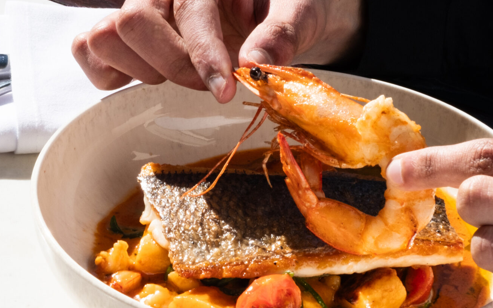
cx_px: 181
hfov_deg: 11.7
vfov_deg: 7.3
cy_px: 205
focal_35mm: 179
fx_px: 2405
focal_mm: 60
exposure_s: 1/125
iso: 250
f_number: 22
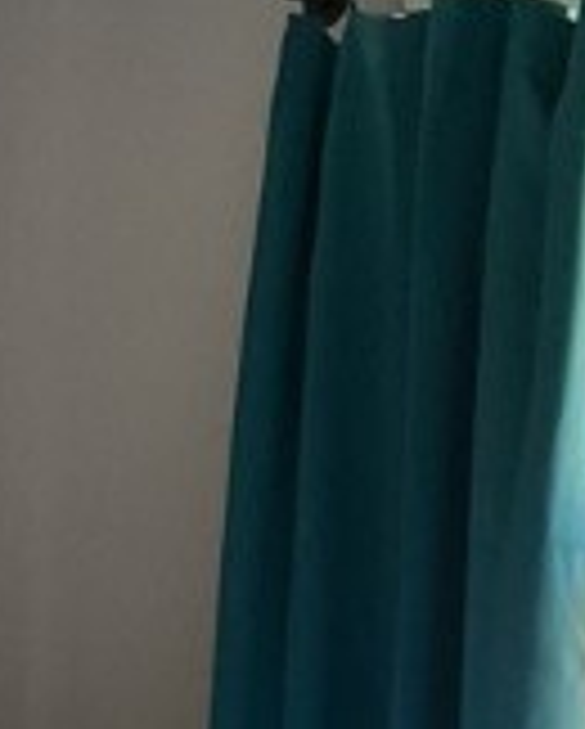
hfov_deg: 11.5
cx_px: 112
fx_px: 2895
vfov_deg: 14.1
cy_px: 778
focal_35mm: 134
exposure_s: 1/60
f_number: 1.8
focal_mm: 3
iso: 125
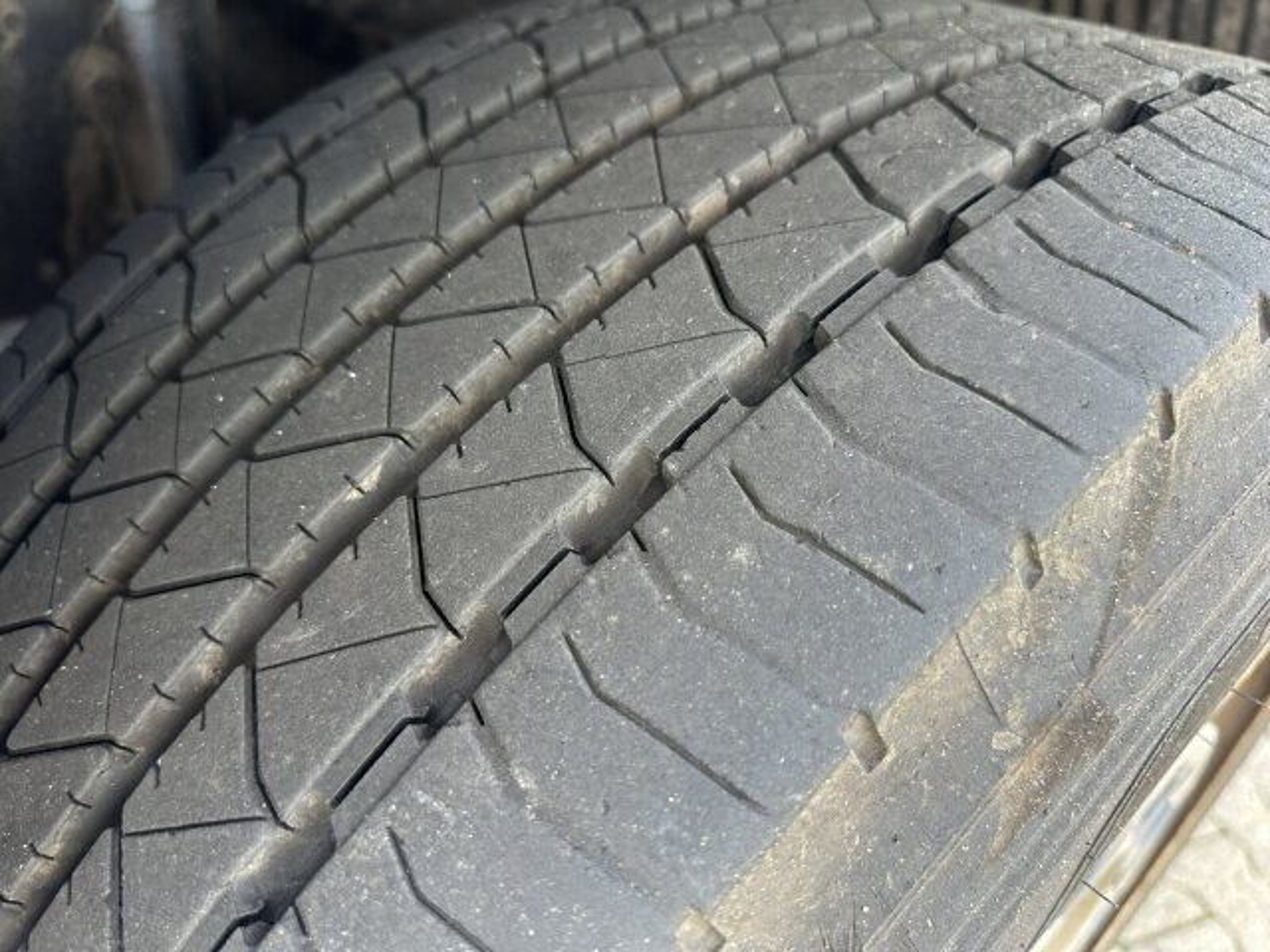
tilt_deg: -32.1
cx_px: 635
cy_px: 476
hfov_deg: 71.6
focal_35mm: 24
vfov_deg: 56.8
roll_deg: -9.7
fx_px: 881
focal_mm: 6.86
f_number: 1.78
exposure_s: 1/163
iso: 125
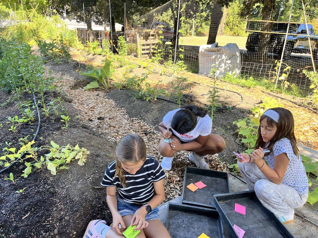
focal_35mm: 26
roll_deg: -3.7
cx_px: 159
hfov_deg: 67.3
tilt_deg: -18.2
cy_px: 119
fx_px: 239
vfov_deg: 53.1
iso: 50
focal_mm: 5.1
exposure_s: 1/247
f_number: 1.6
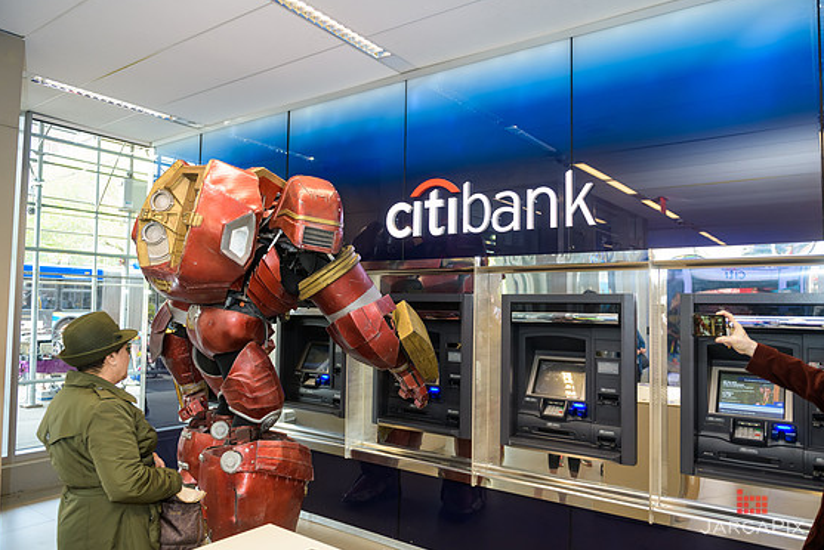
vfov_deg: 51.3
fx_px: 572
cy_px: 280
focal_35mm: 25
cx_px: 413
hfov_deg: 71.5
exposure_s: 1/125
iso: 800
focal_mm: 24
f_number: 3.2
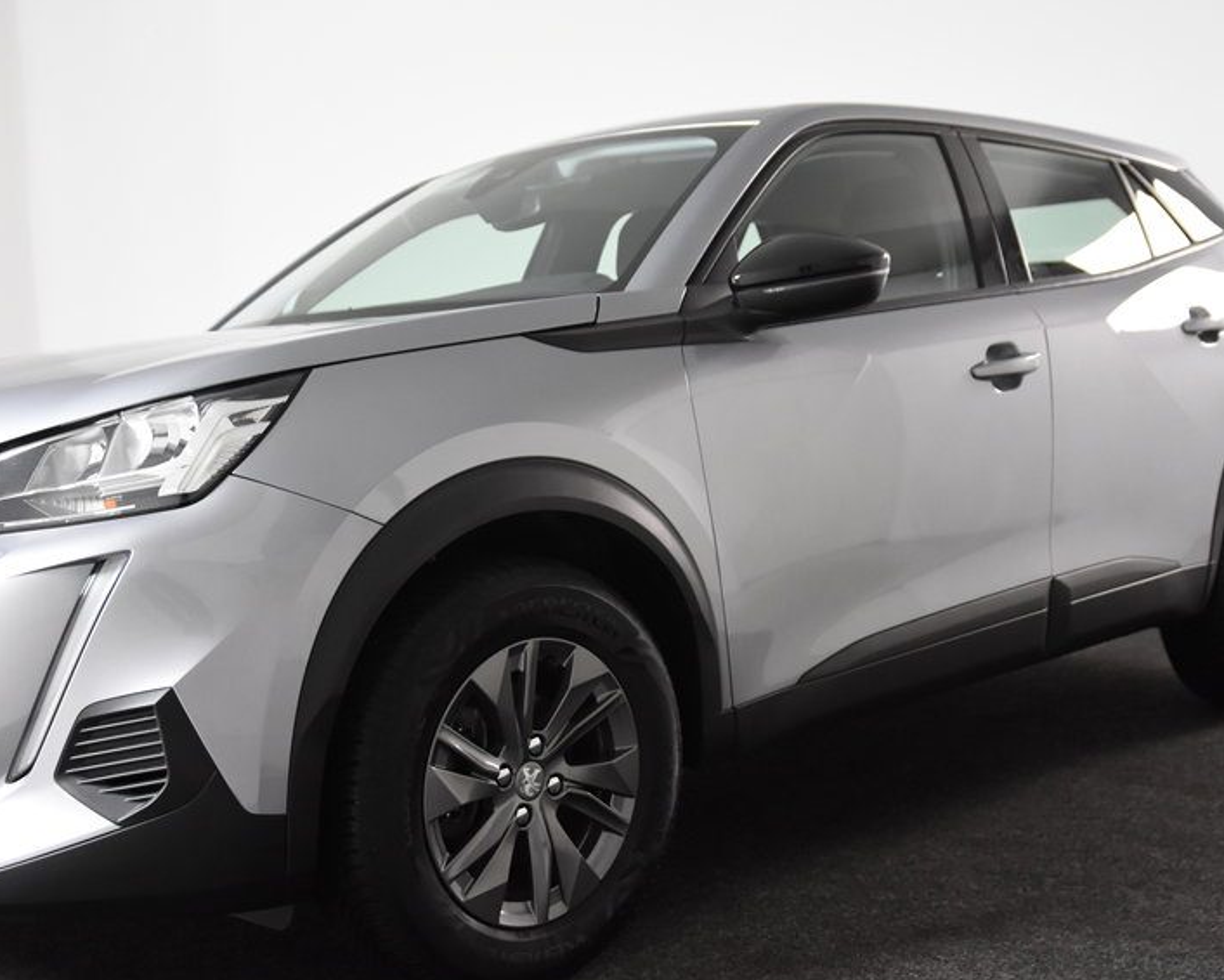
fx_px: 1775
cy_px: 506
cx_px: 518
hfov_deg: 38.0
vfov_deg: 30.8
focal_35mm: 49
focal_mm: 24
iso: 1600
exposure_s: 1/80
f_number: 3.5
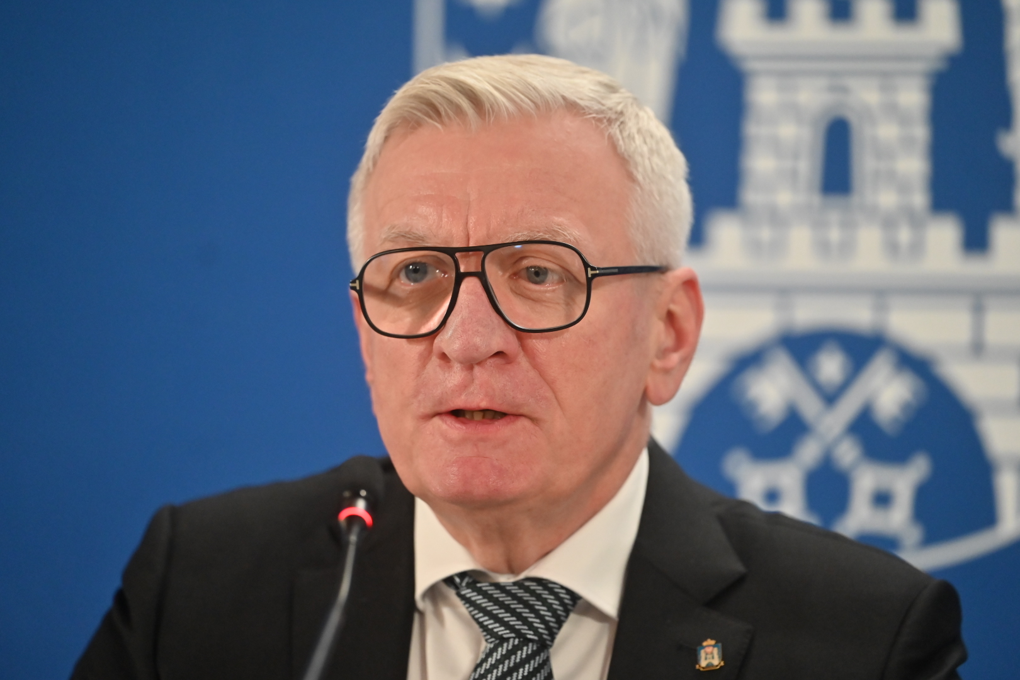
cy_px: 340
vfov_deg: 7.6
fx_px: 5100
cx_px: 510
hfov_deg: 11.4
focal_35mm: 180
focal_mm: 180
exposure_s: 1/400
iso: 2800
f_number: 2.8
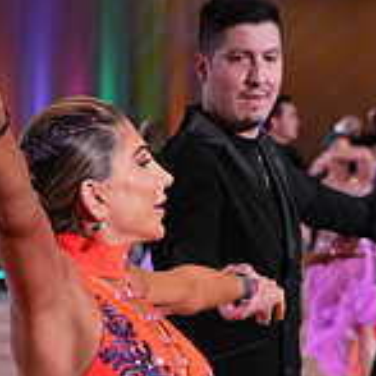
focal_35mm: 171
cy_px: 509
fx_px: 2101
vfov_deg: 10.0
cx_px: 198
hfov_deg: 10.2
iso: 2000
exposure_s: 1/500
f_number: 4
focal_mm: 51
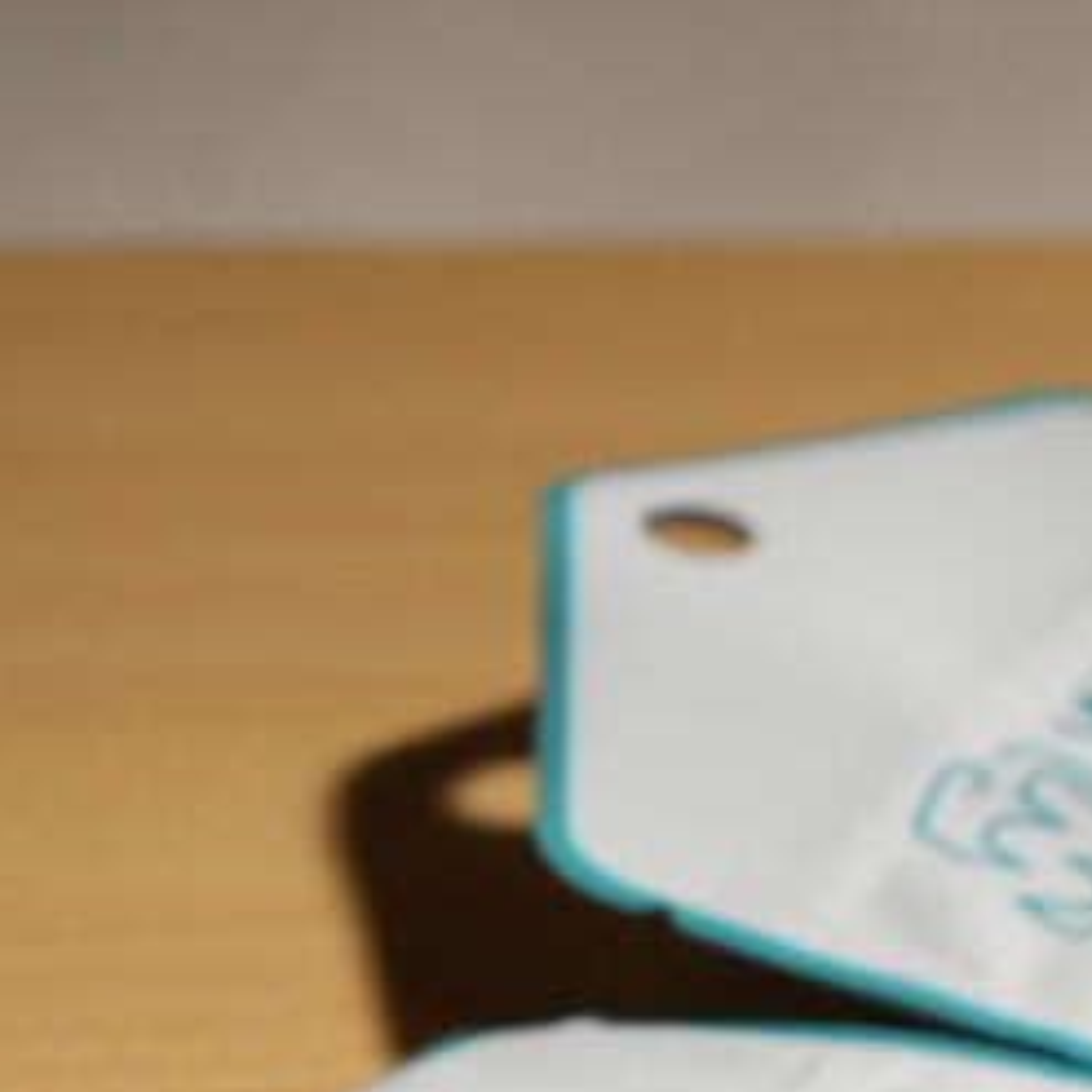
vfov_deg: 4.4
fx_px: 14312
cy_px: 1406
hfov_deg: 4.3
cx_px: 2140
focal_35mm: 401
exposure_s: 1/640
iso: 400
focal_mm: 97
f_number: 6.3
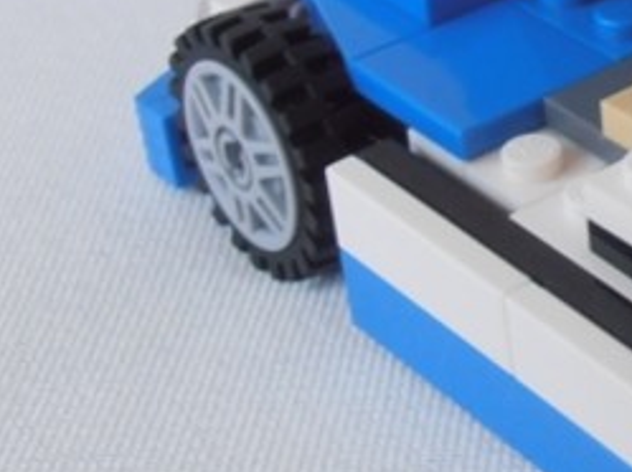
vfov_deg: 11.0
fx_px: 2443
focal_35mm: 134
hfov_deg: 14.0
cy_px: 103
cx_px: 893
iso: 80
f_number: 3.9
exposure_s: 1/50
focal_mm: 6.61
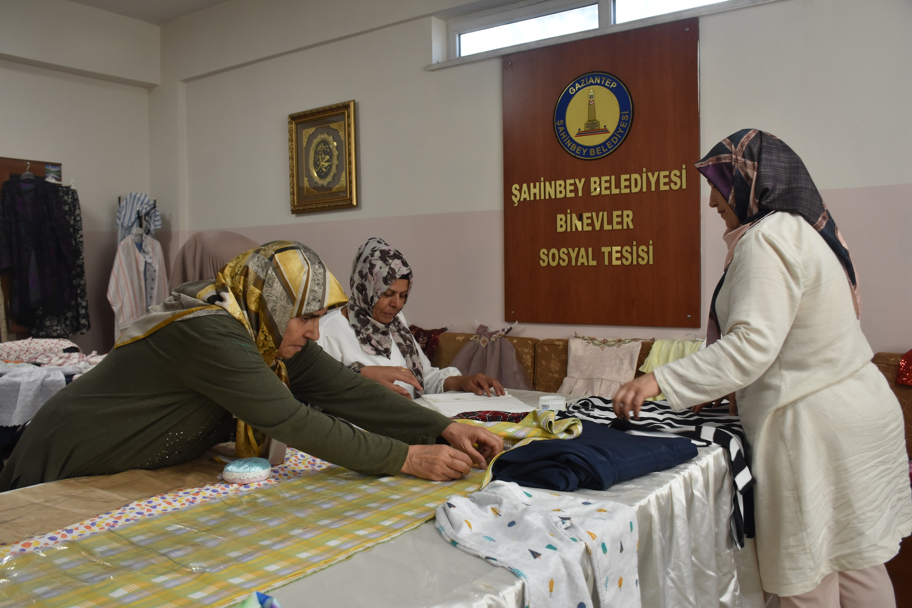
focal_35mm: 30
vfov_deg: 43.6
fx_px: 760
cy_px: 304
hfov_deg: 61.9
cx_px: 456
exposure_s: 1/80
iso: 800
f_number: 4.5
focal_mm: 20
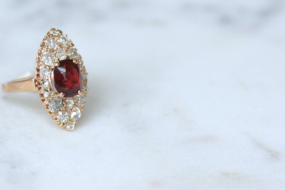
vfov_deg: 8.0
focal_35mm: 171
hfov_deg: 12.0
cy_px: 71
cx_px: 54
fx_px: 1353
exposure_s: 1/160
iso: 200
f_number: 4.5
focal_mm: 70
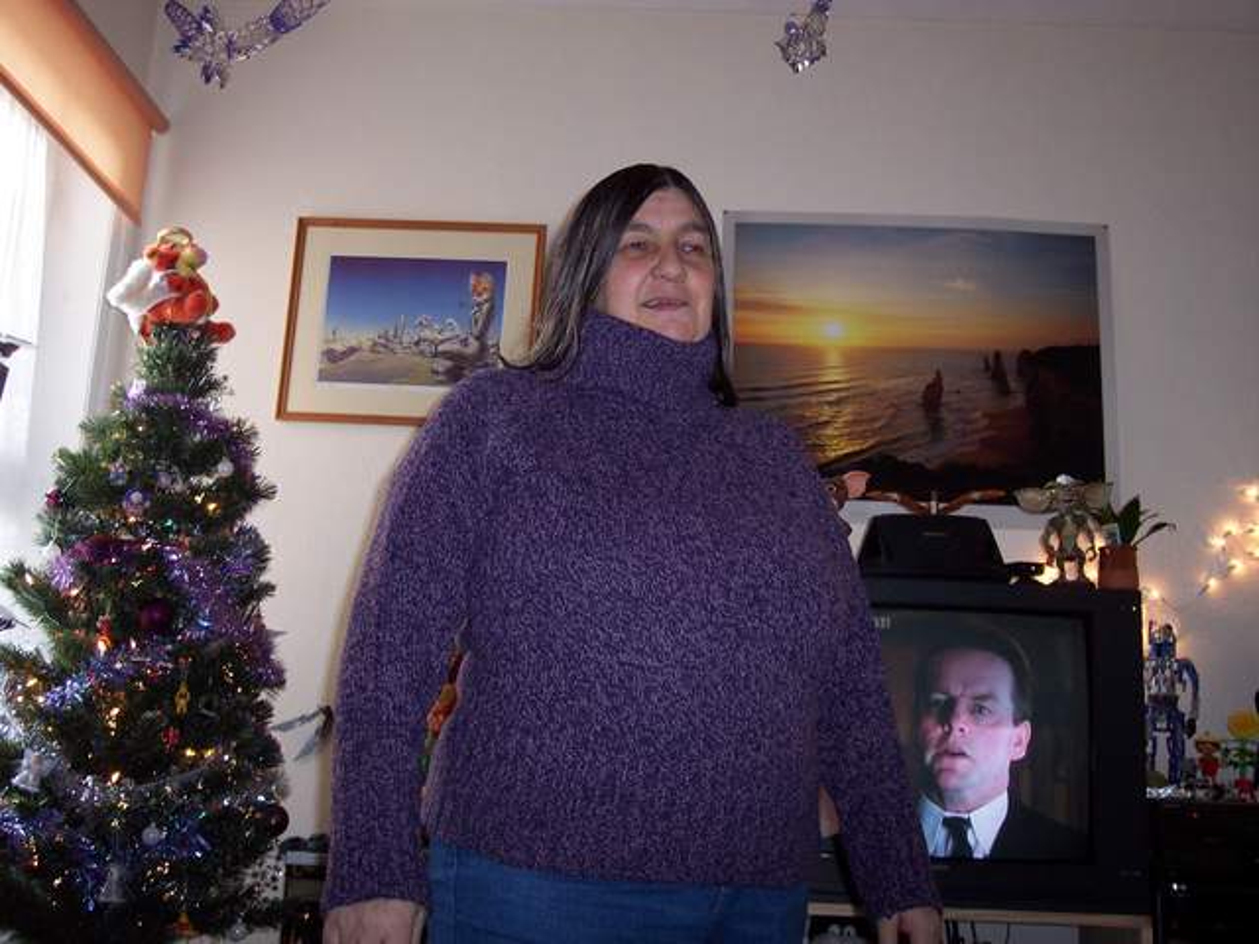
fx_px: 1382
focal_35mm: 38
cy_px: 472
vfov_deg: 37.7
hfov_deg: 49.0
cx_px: 630
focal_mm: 8
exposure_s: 1/30
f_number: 2.8
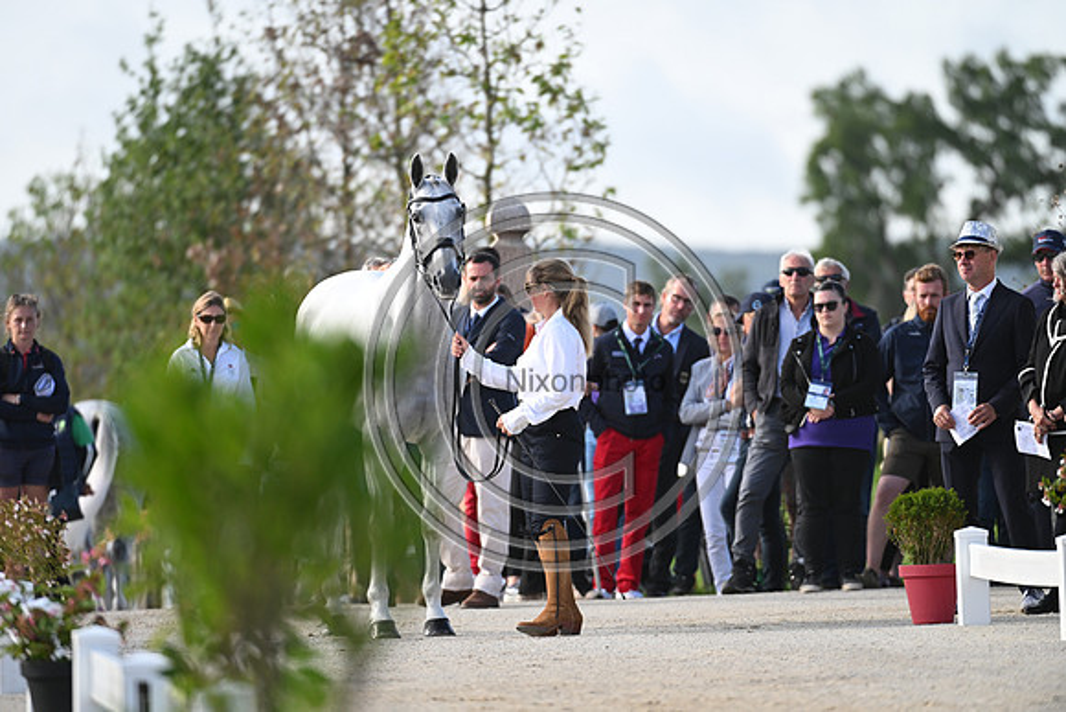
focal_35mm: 400
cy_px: 356
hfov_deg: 5.2
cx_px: 533
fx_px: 11847
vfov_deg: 3.4
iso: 900
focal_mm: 400
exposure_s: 1/1600
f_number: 5
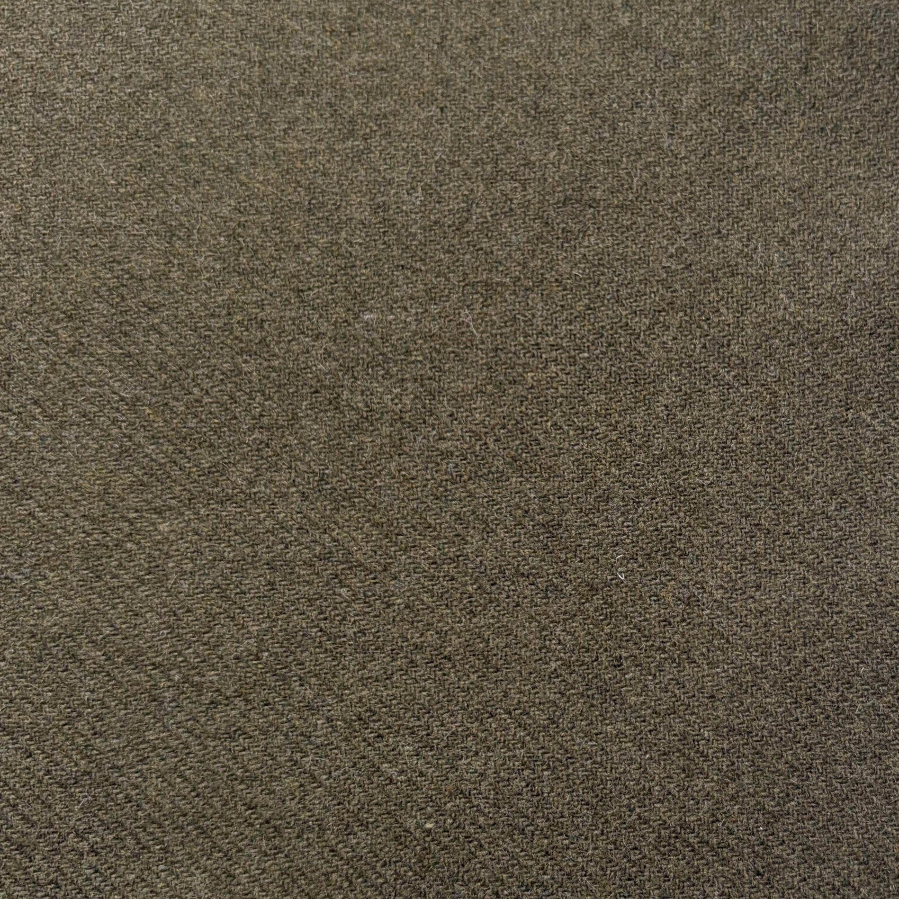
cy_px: 420
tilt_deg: -84.4
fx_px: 911
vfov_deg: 52.5
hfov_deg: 52.5
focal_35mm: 31
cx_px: 450
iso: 50
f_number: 1.6
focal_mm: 5.96
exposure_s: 1/591
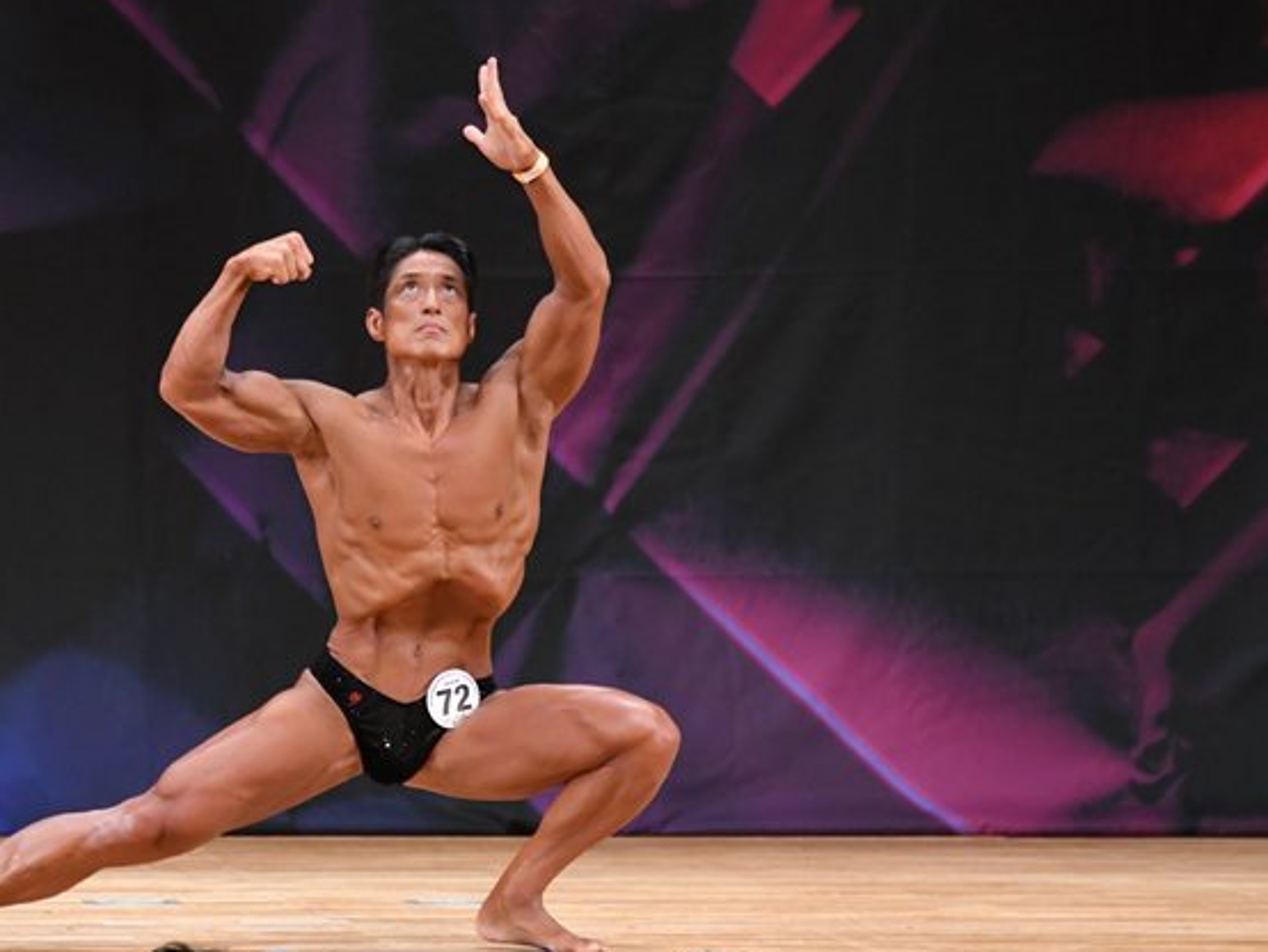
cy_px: 568
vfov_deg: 4.1
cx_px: 404
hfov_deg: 5.5
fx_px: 13303
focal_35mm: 363
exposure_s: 1/400
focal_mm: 180
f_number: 5.6
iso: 3200
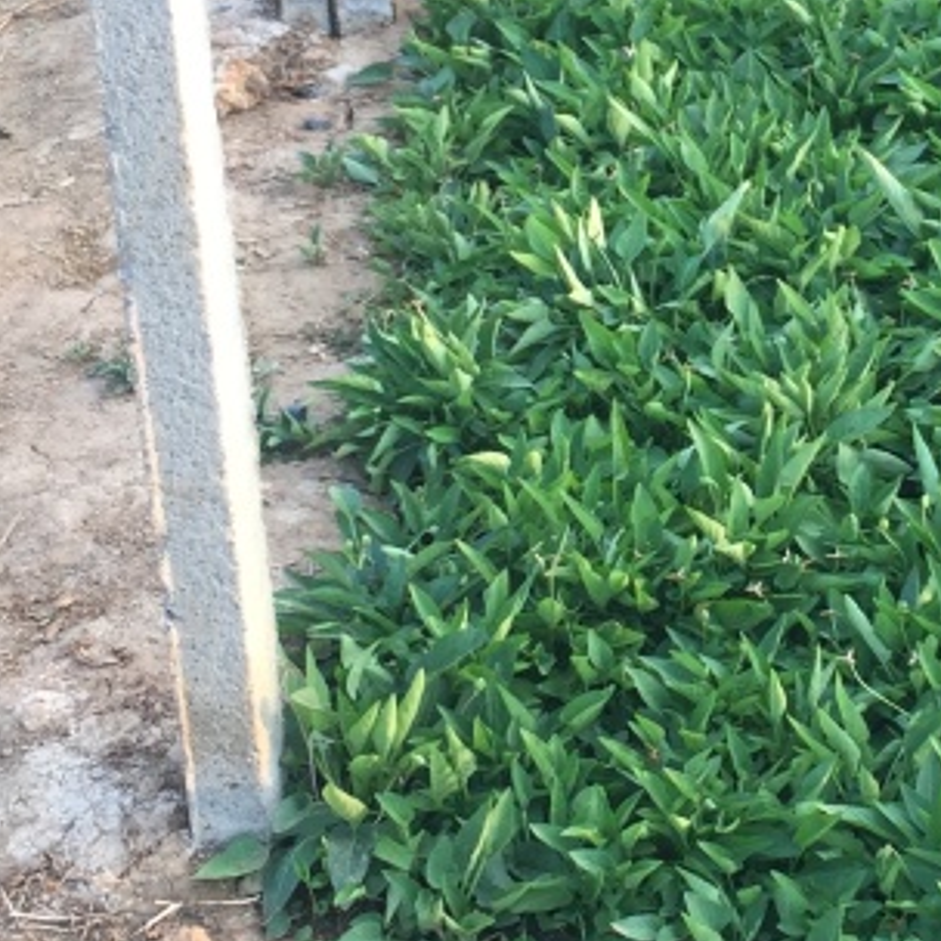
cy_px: 373
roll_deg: +1.0
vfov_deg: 19.3
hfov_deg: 19.0
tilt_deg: -28.8
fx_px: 2768
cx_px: 839
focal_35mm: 90
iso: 32
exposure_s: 1/100
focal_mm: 4.15
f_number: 2.2
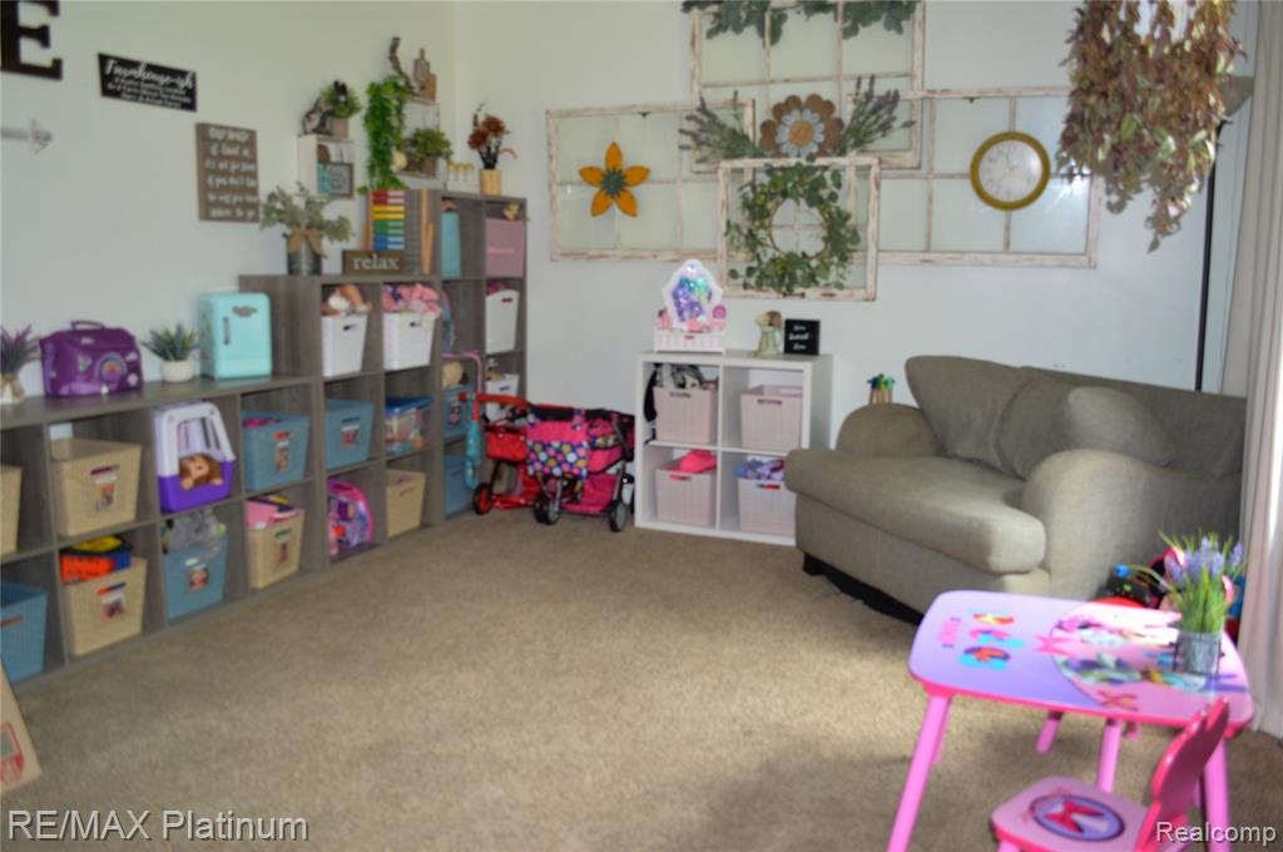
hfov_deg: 67.4
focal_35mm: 27
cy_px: 426
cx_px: 642
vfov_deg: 47.8
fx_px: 961
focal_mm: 18
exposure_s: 1/60
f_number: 3.5
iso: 720
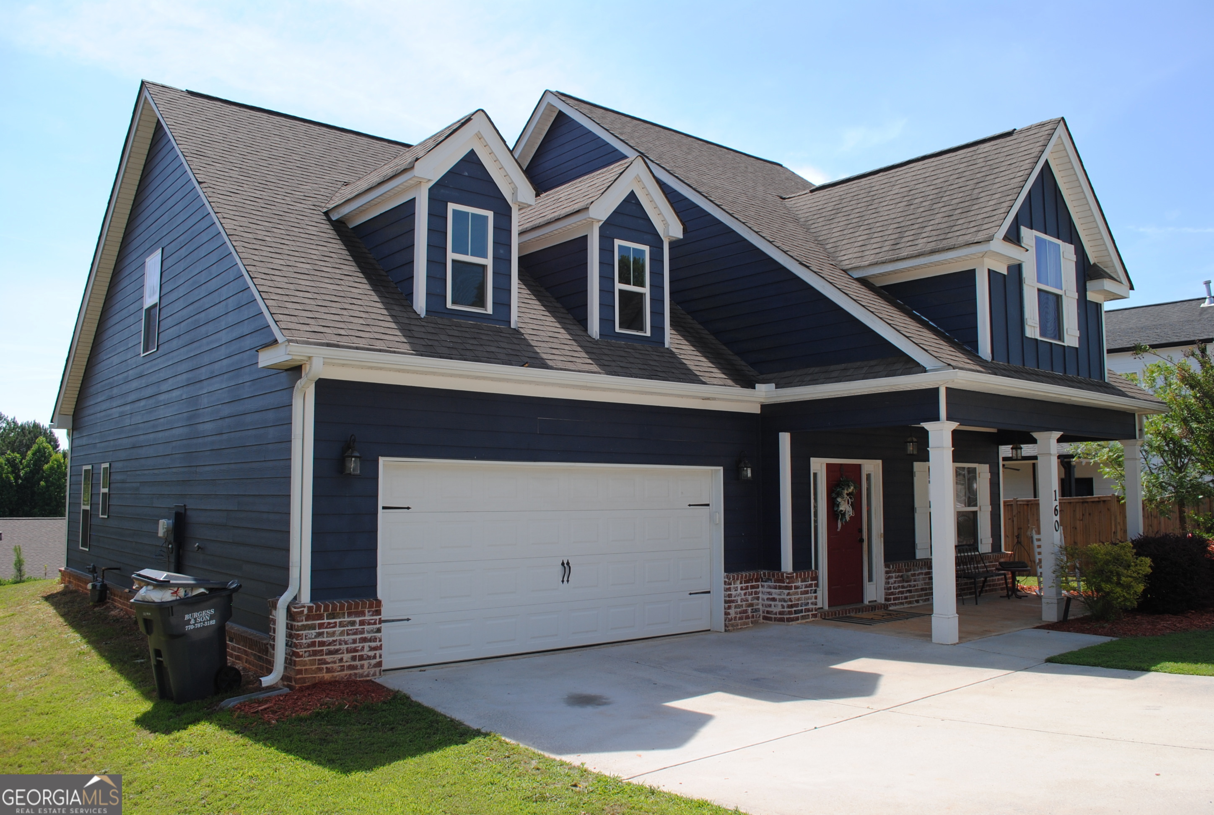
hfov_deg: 67.3
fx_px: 912
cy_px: 408
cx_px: 607
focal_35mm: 27
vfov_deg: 48.1
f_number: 8
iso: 100
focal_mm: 18
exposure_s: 1/250
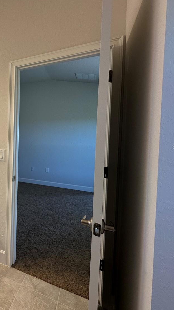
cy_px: 146
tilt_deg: -1.7
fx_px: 180
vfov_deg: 81.1
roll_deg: -1.1
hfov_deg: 40.0
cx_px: -25
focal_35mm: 22
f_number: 2.2
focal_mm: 2.22
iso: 80
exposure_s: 1/120
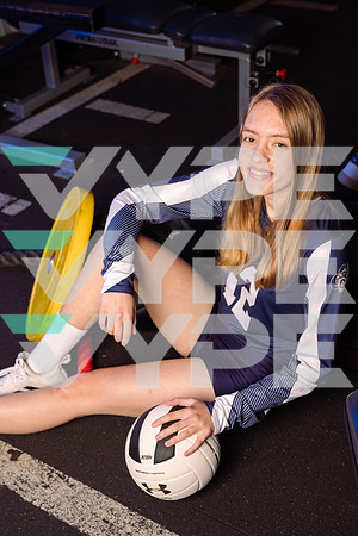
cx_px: 179
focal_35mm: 51
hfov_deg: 26.5
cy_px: 268
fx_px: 761
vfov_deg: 38.9
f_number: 5
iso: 320
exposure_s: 1/250
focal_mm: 51
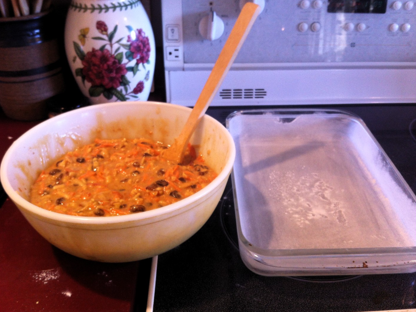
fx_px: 433
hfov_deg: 51.4
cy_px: 154
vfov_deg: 39.7
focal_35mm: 36
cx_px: 212
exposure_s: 1/15
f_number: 2.8
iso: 125
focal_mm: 3.85
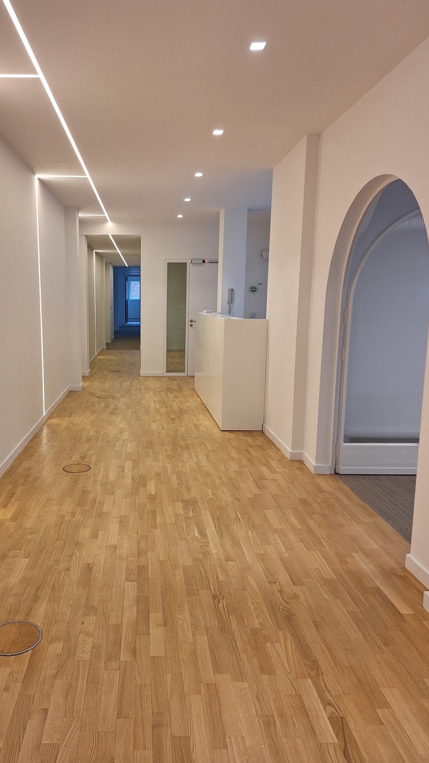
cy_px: 388
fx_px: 526
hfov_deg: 43.8
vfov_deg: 71.9
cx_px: 142
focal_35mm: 26
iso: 50
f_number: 1.8
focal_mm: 5.54
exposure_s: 1/50
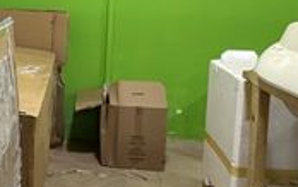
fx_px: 463
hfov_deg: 32.1
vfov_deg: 22.5
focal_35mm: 57
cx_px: -16
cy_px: 36
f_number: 2.2
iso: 200
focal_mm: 2.22
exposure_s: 1/60
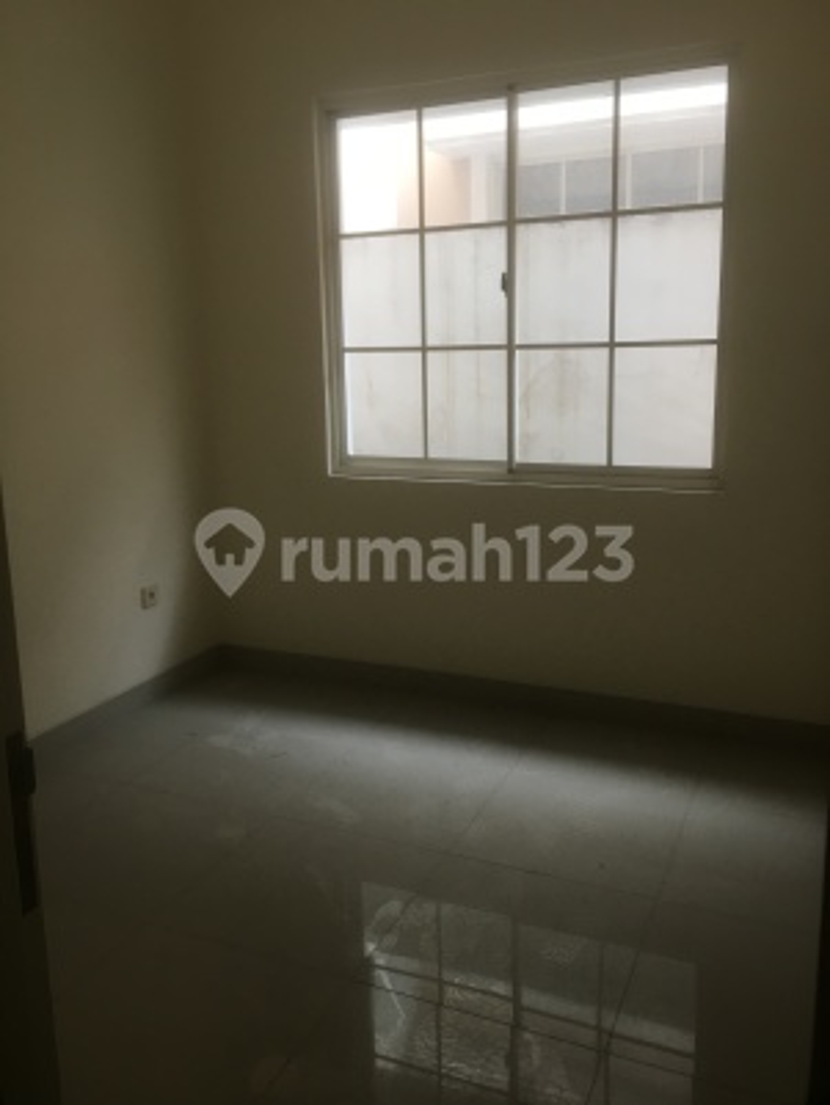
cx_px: 415
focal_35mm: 29
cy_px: 552
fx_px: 927
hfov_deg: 48.3
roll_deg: +2.1
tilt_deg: -9.4
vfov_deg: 61.6
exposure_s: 1/33
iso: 25
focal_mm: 4.15
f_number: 2.2
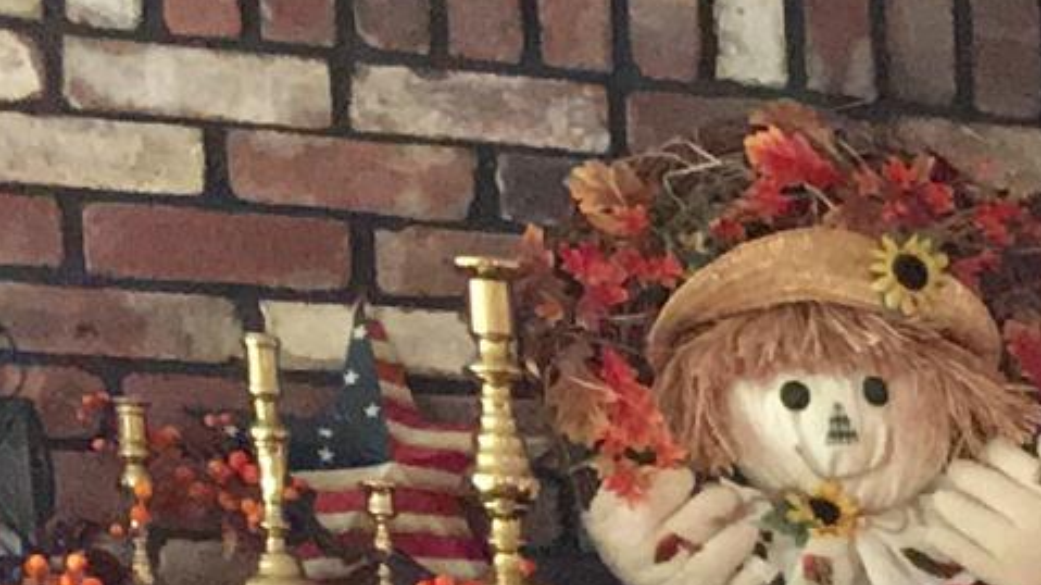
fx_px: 5463
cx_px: 3134
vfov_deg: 5.5
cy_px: 2070
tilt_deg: -10.7
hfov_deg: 8.9
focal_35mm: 198
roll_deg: -1.8
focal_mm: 4.15
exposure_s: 1/24
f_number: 2.2
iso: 100
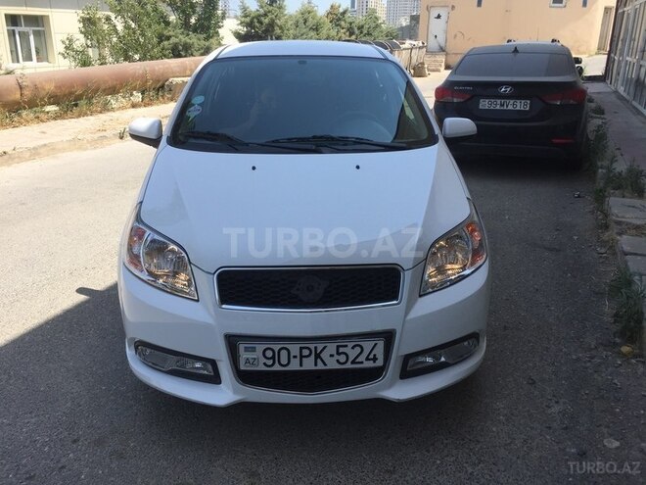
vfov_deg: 48.2
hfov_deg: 61.7
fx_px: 541
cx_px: 323
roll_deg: -0.3
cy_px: 242
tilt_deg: -20.9
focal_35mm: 29
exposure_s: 1/1276
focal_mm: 4.15
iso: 32
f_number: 2.2
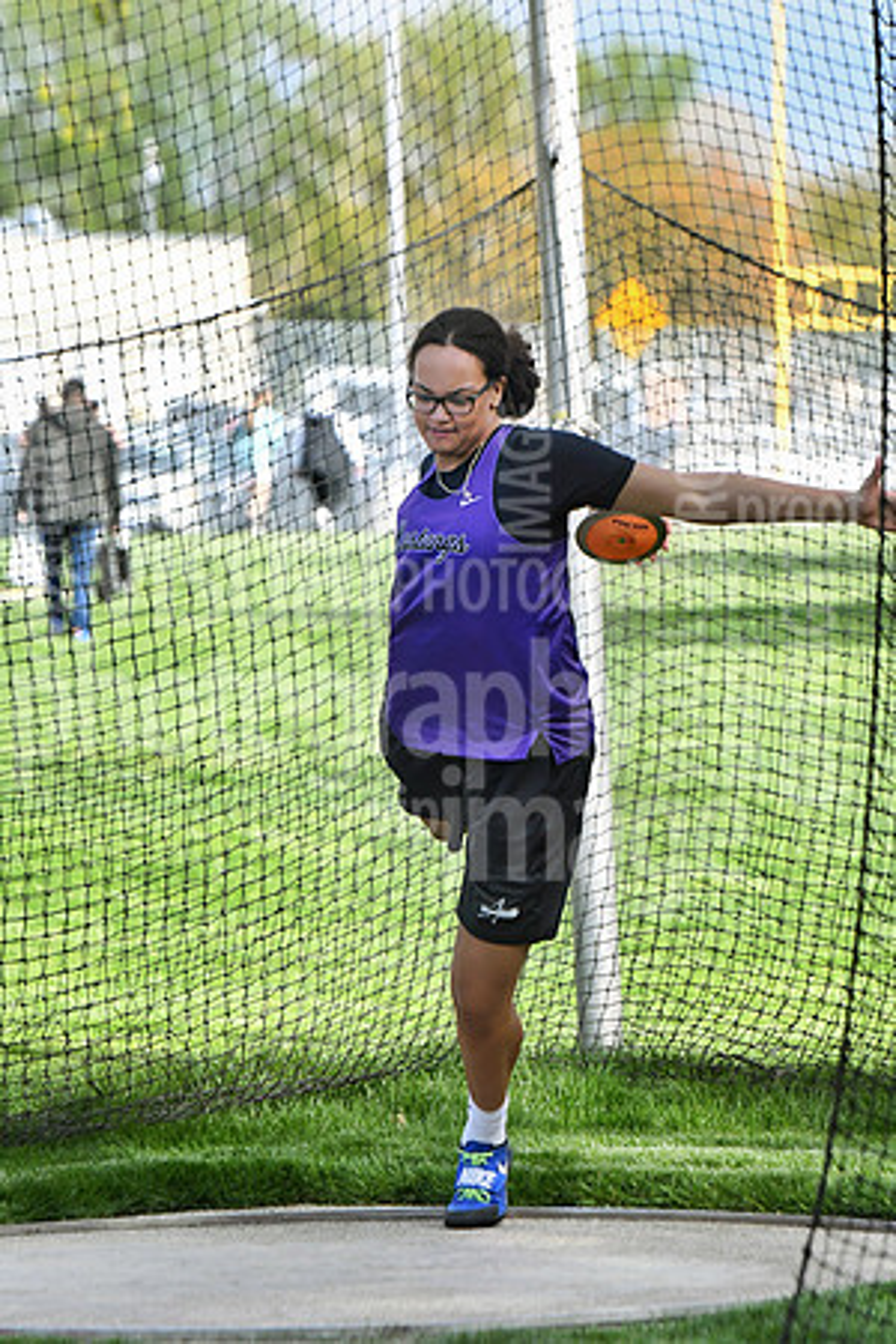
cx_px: 448
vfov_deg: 8.3
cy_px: 672
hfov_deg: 5.6
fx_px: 9239
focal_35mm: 248
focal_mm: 165
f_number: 5.6
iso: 2500
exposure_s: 1/4000
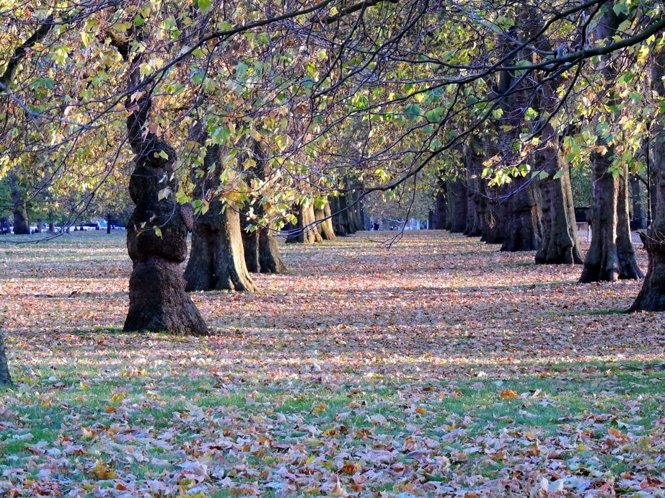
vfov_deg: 8.7
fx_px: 3265
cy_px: 249
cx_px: 332
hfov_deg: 11.6
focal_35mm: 170
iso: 400
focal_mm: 30.3
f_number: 4.5
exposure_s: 1/50
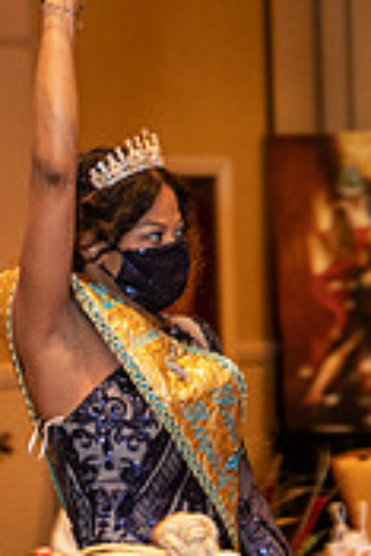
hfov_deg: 7.1
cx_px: -95
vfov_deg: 10.6
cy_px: 540
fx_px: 2977
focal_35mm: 193
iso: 4000
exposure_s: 1/125
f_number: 4
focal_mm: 75
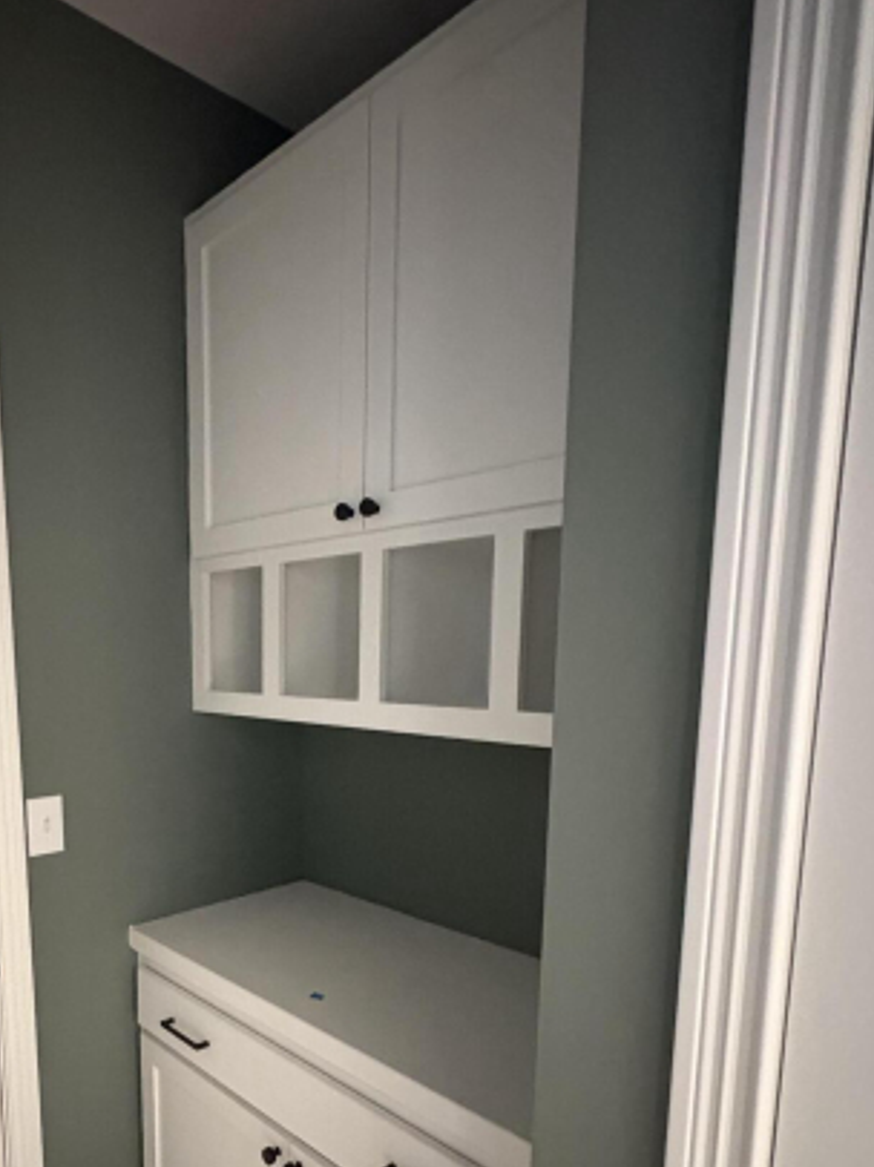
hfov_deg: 57.0
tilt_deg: -7.8
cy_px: 760
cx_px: 264
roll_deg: +0.5
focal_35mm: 23
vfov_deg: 72.1
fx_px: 775
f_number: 2.2
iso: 1250
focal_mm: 2.22
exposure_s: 1/30
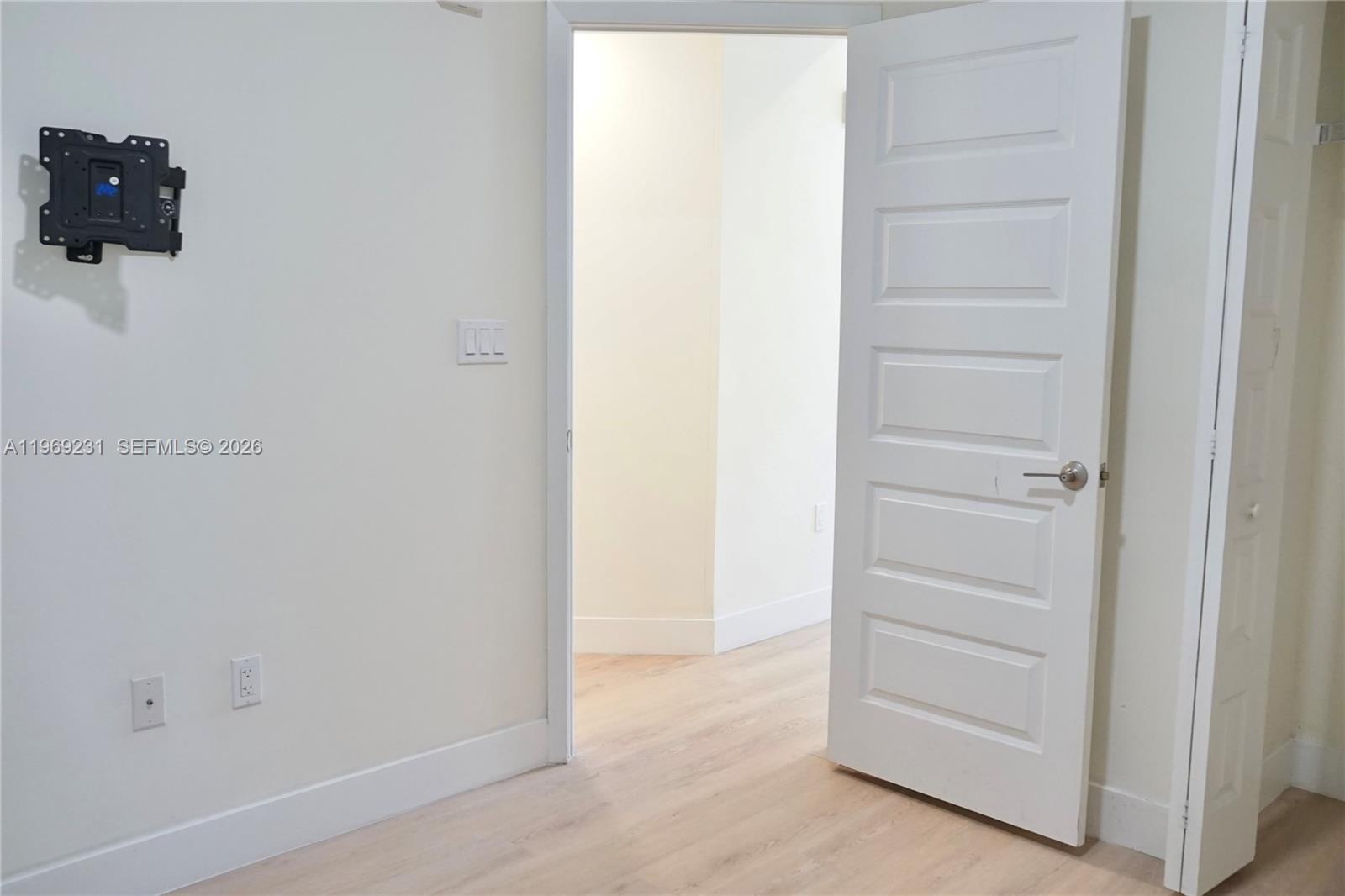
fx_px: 1158
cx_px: 672
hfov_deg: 60.3
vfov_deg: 42.3
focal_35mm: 31
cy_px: 448
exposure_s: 1/60
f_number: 4
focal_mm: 21
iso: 1250
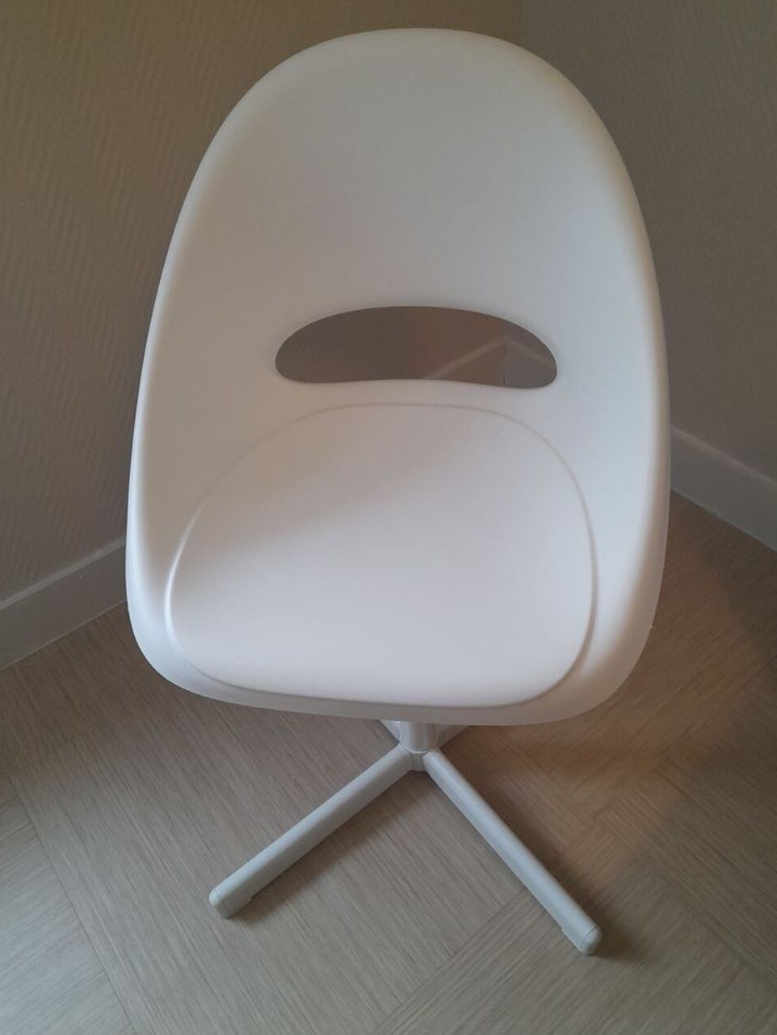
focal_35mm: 26
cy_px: 523
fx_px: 778
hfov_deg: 53.1
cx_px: 399
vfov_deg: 67.3
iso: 250
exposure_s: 1/60
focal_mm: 4.6
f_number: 2
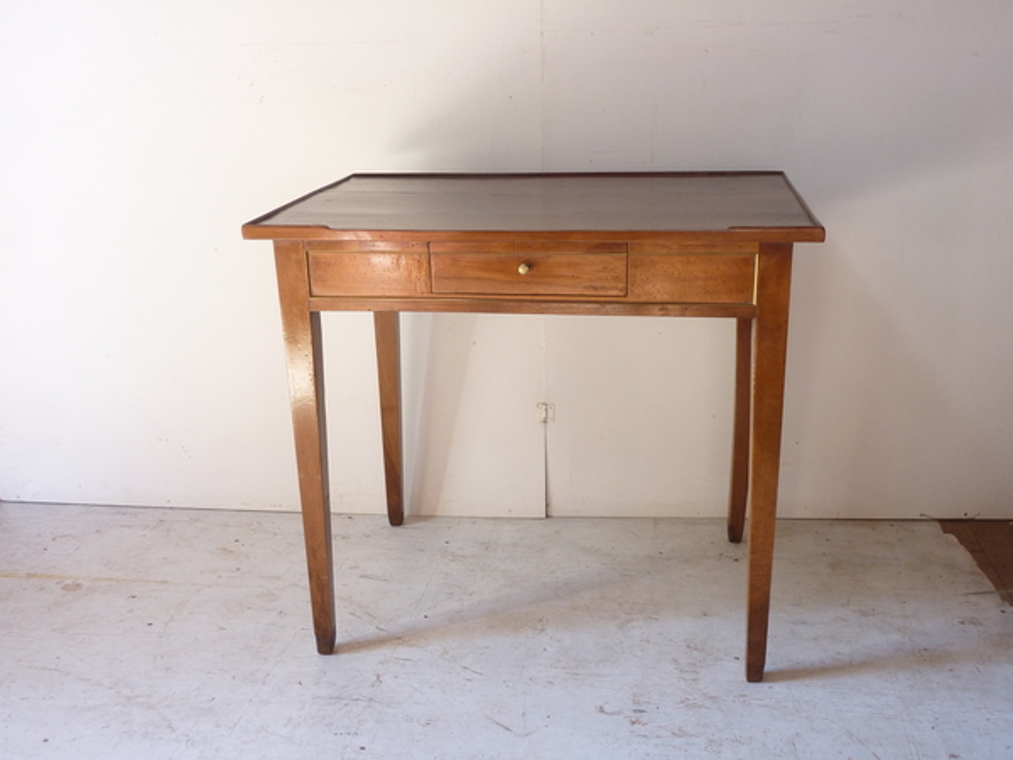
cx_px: 506
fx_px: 1083
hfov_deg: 50.1
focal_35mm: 37
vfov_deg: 38.7
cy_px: 380
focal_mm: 6.1
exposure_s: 1/30
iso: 160
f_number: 3.6
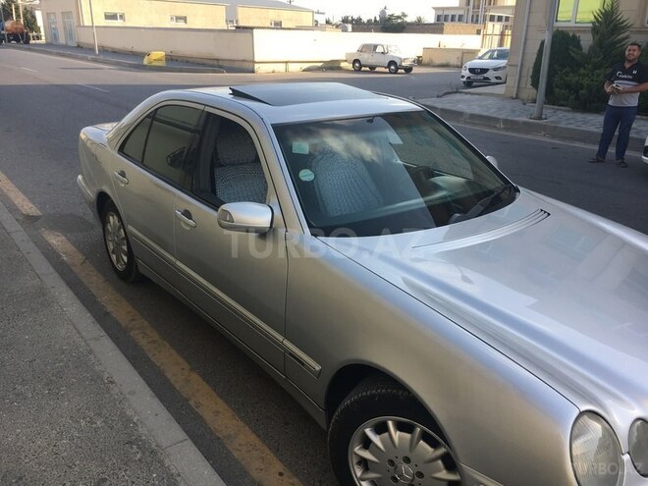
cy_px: 243
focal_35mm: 29
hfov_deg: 61.7
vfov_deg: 48.2
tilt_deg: -18.5
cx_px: 324
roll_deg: -1.6
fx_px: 543
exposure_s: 1/444
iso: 25
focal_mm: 4.15
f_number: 2.2
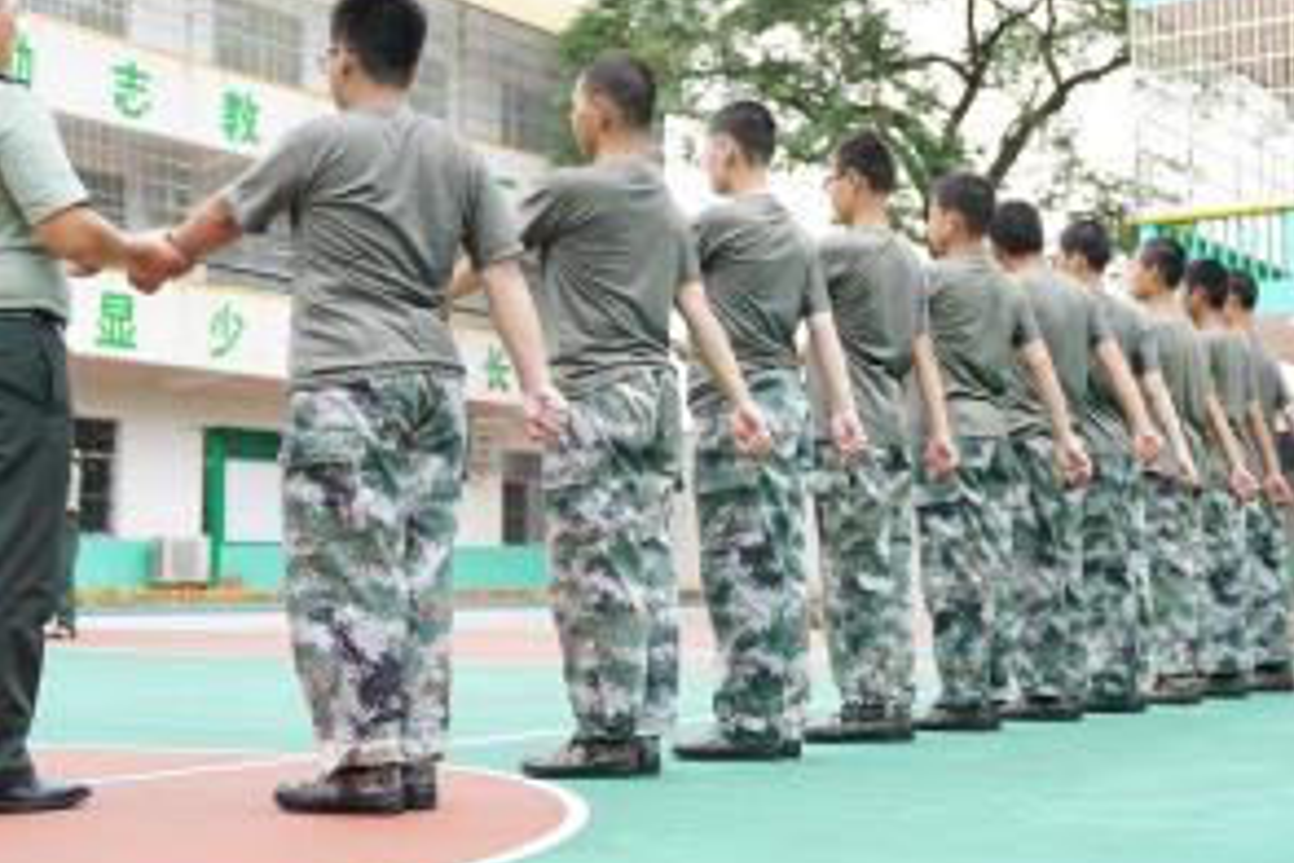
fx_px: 1905
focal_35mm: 53
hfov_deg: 37.5
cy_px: 387
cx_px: 665
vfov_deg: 25.5
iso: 2000
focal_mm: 39
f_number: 2.8
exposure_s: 1/5000
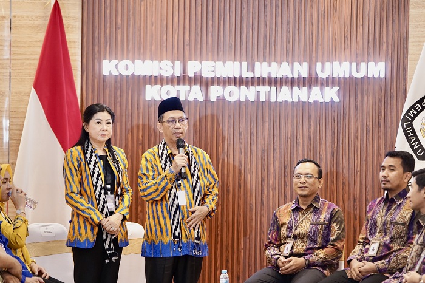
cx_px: 212
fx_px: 1652
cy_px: 142
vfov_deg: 9.8
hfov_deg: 14.7
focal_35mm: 140
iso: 3200
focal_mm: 140
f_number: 2.8
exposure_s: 1/125
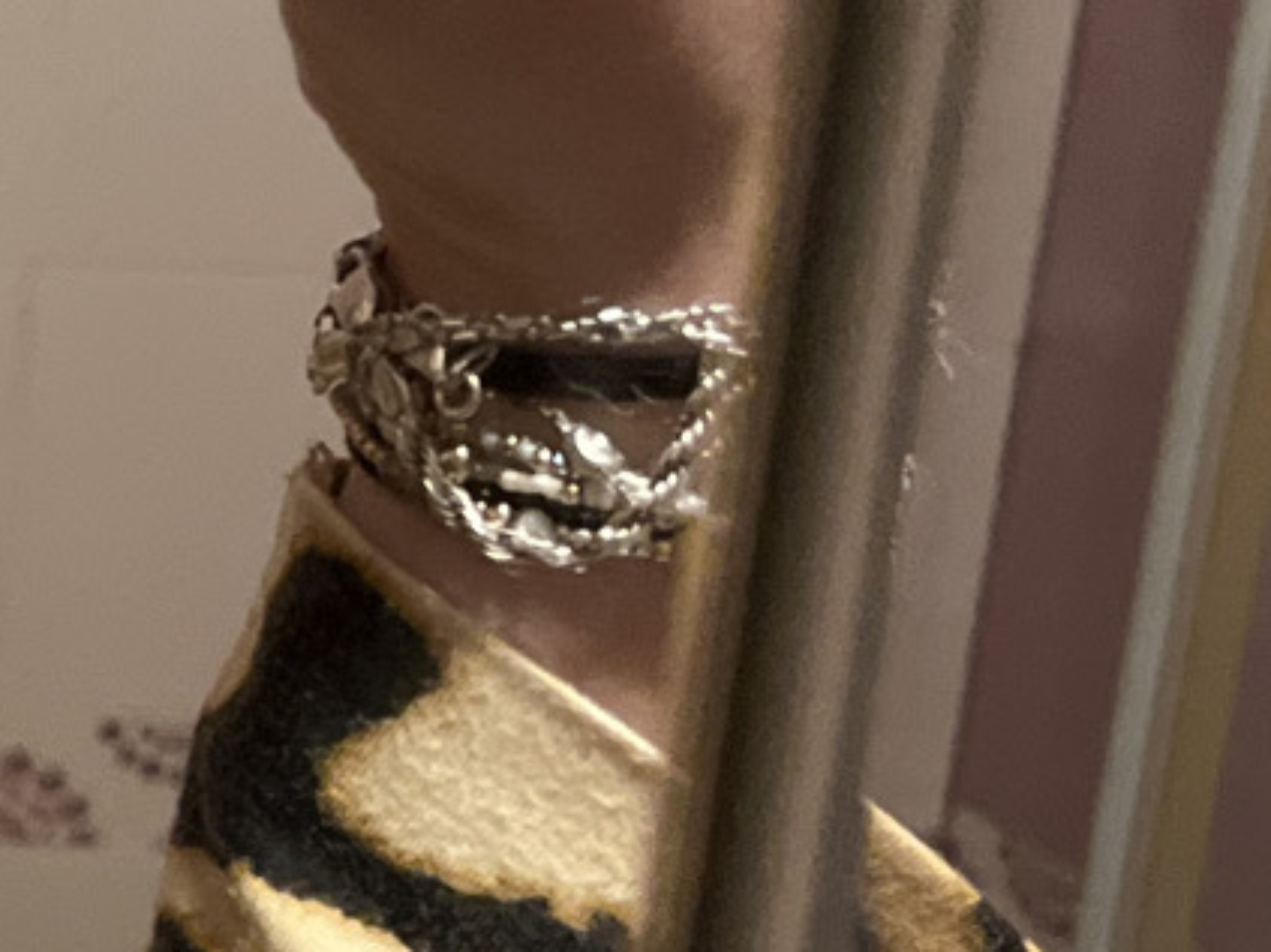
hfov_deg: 13.8
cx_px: -1223
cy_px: 595
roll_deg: +0.9
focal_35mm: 123
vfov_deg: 12.0
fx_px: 4515
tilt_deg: -17.8
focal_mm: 5.1
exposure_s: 1/33
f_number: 1.6
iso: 500
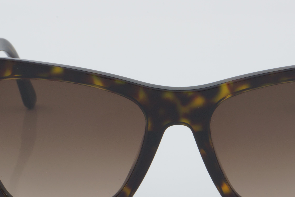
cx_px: 176
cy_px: 143
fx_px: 1129
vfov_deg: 9.9
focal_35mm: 138
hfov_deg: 14.9
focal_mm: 55
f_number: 32
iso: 100
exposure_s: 1/4
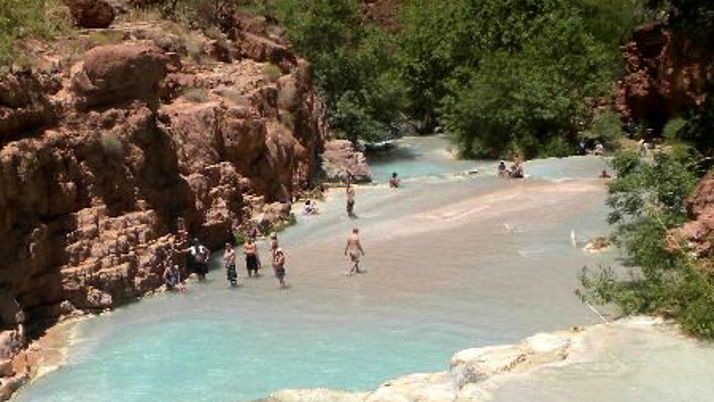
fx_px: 1326
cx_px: 261
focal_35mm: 70
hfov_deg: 30.0
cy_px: 357
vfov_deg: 17.0
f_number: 10
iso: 64
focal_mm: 6.6
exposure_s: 1/135
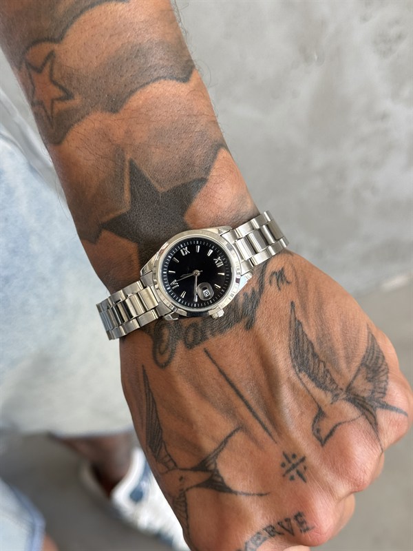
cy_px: 276
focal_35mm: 48
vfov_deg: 39.7
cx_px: 206
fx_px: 764
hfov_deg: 30.3
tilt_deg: -58.3
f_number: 1.78
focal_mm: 6.76
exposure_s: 1/180
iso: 100
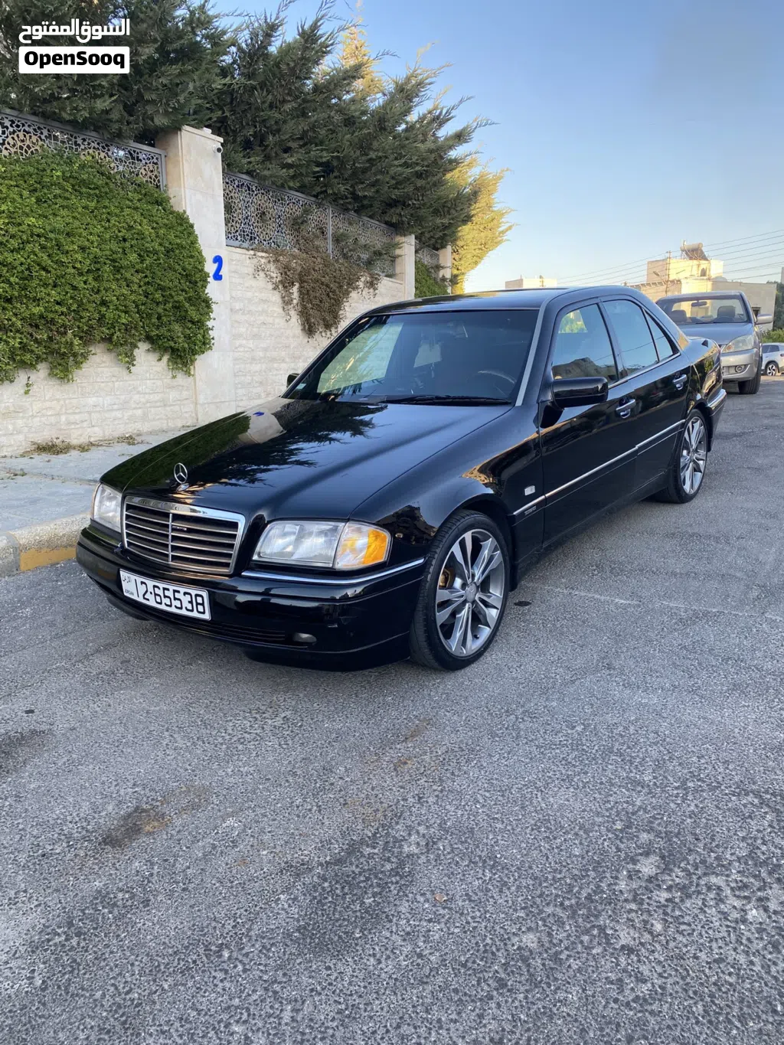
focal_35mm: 26
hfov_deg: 53.1
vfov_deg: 67.3
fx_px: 785
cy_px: 522
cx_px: 392
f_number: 1.8
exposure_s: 1/241
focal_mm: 4.25
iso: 32
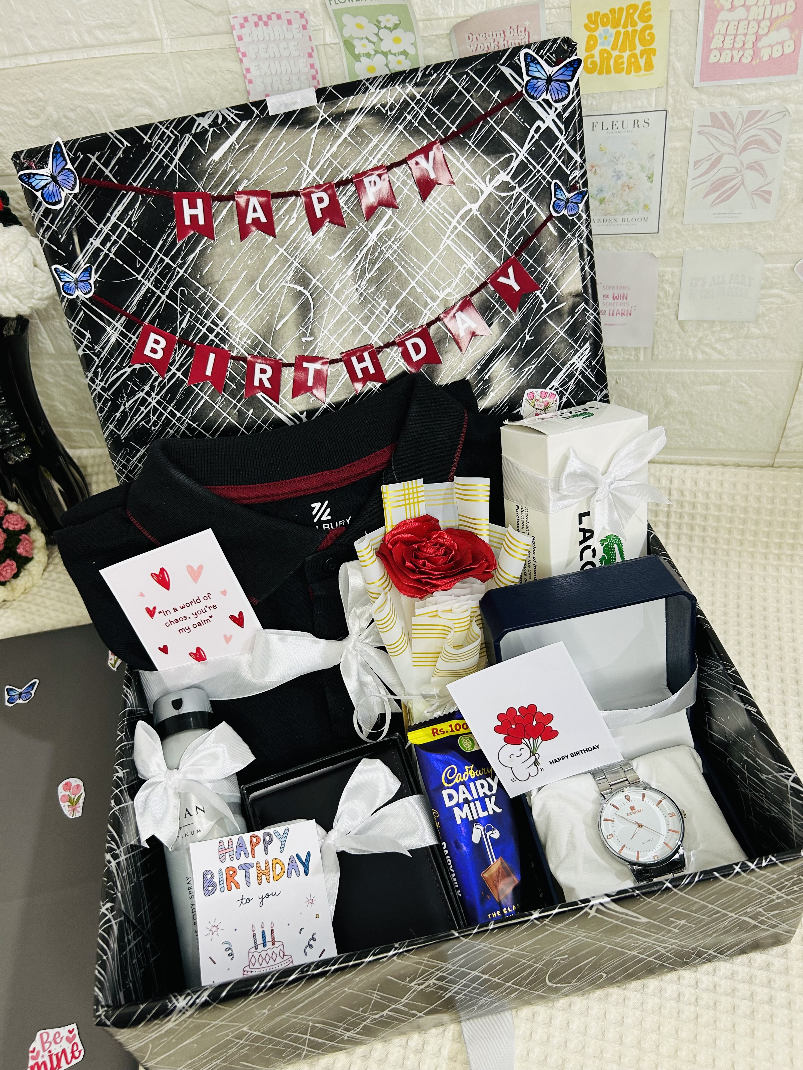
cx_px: 402
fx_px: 804
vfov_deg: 67.3
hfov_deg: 53.1
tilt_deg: -41.0
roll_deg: +9.7
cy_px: 535
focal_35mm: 26
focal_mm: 5.7
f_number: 1.5
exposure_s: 1/51
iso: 125
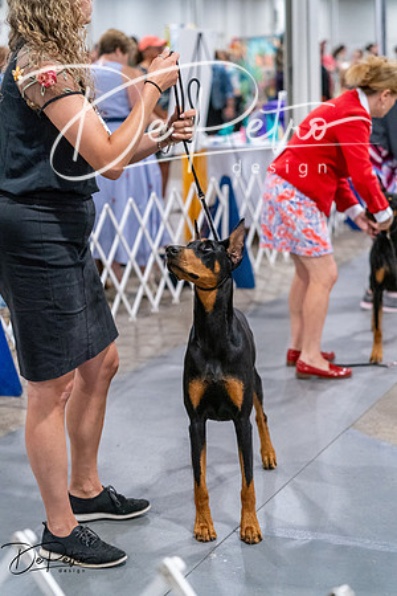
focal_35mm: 70
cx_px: 198
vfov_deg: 28.8
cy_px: 298
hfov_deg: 19.5
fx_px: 1158
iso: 6400
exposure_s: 1/320
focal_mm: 70
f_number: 3.2
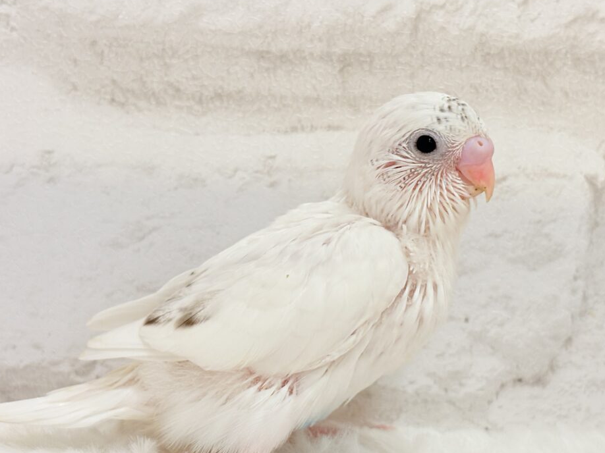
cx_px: 348
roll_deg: -3.2
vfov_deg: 21.6
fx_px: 1188
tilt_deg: -10.2
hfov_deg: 28.5
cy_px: 287
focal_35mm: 68
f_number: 1.6
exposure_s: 1/50
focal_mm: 5.96
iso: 40
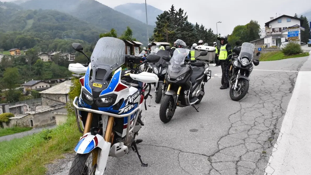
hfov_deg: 66.1
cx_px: 156
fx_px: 239
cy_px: 84
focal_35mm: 29
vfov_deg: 40.2
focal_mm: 18
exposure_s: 1/250
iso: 800
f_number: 8
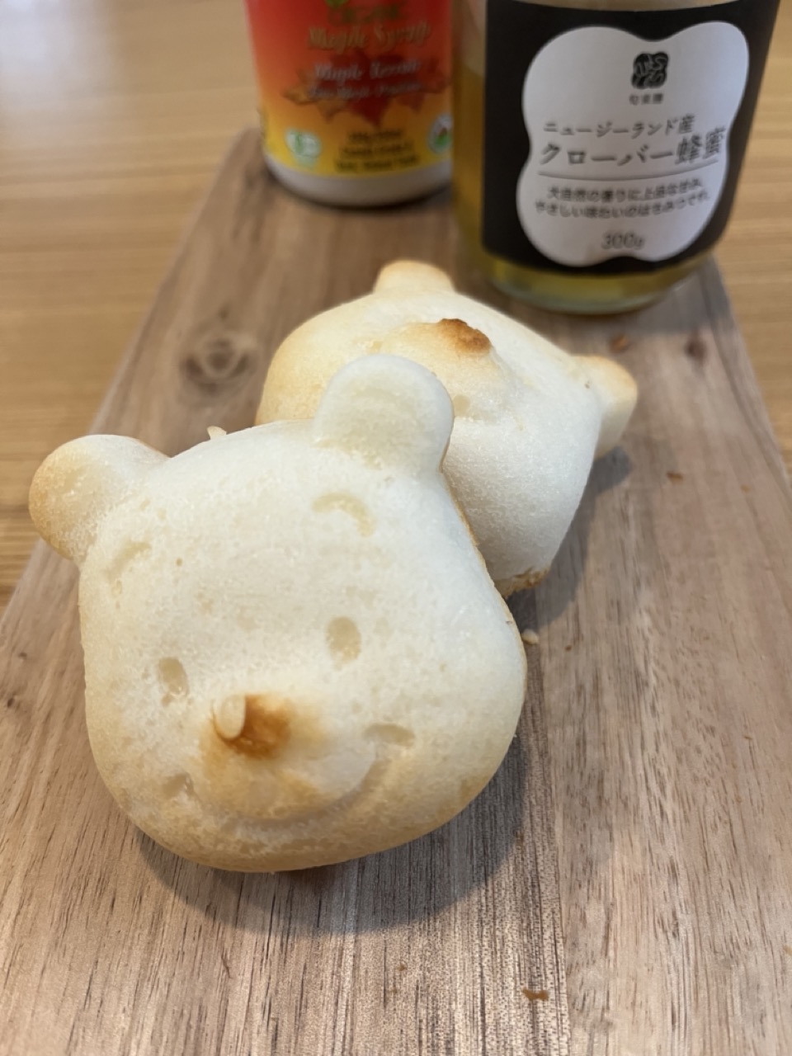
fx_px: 793
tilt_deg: -48.9
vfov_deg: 67.3
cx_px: 396
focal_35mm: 26
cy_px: 528
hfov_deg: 53.1
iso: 250
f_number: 1.6
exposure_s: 1/60
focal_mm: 5.1
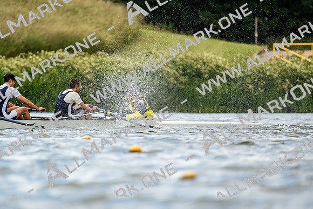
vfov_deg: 2.3
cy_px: 104
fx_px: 5218
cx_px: 156
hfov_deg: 3.4
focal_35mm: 600
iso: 500
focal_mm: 600
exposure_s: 1/2000
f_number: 6.3
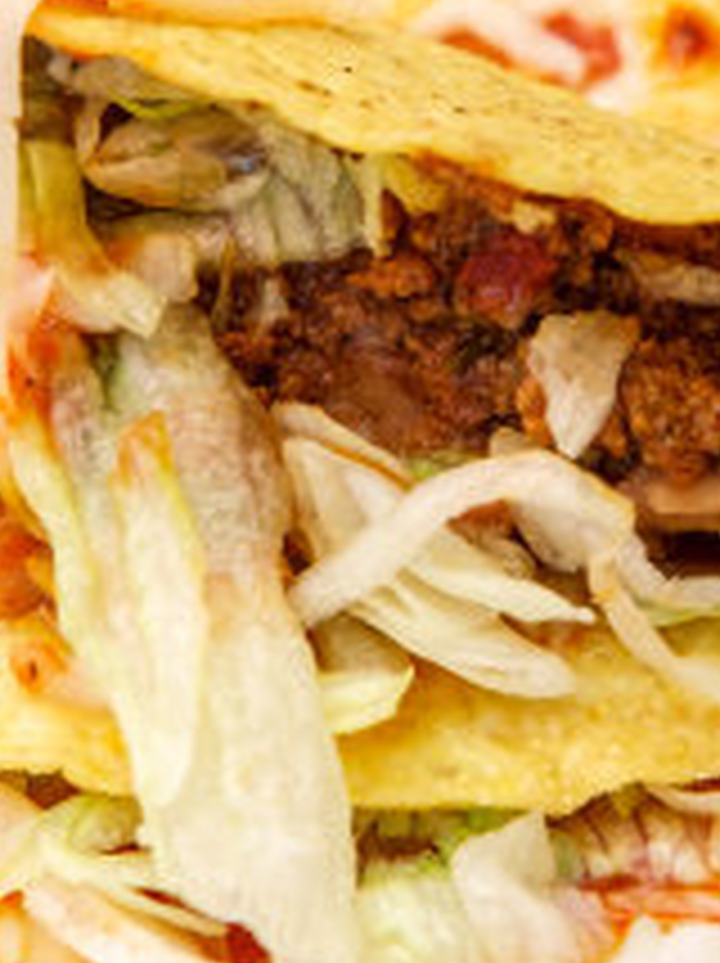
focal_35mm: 146
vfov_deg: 13.5
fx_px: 4057
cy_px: 198
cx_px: 486
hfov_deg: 10.1
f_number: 5
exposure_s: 1/125
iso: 320
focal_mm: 35
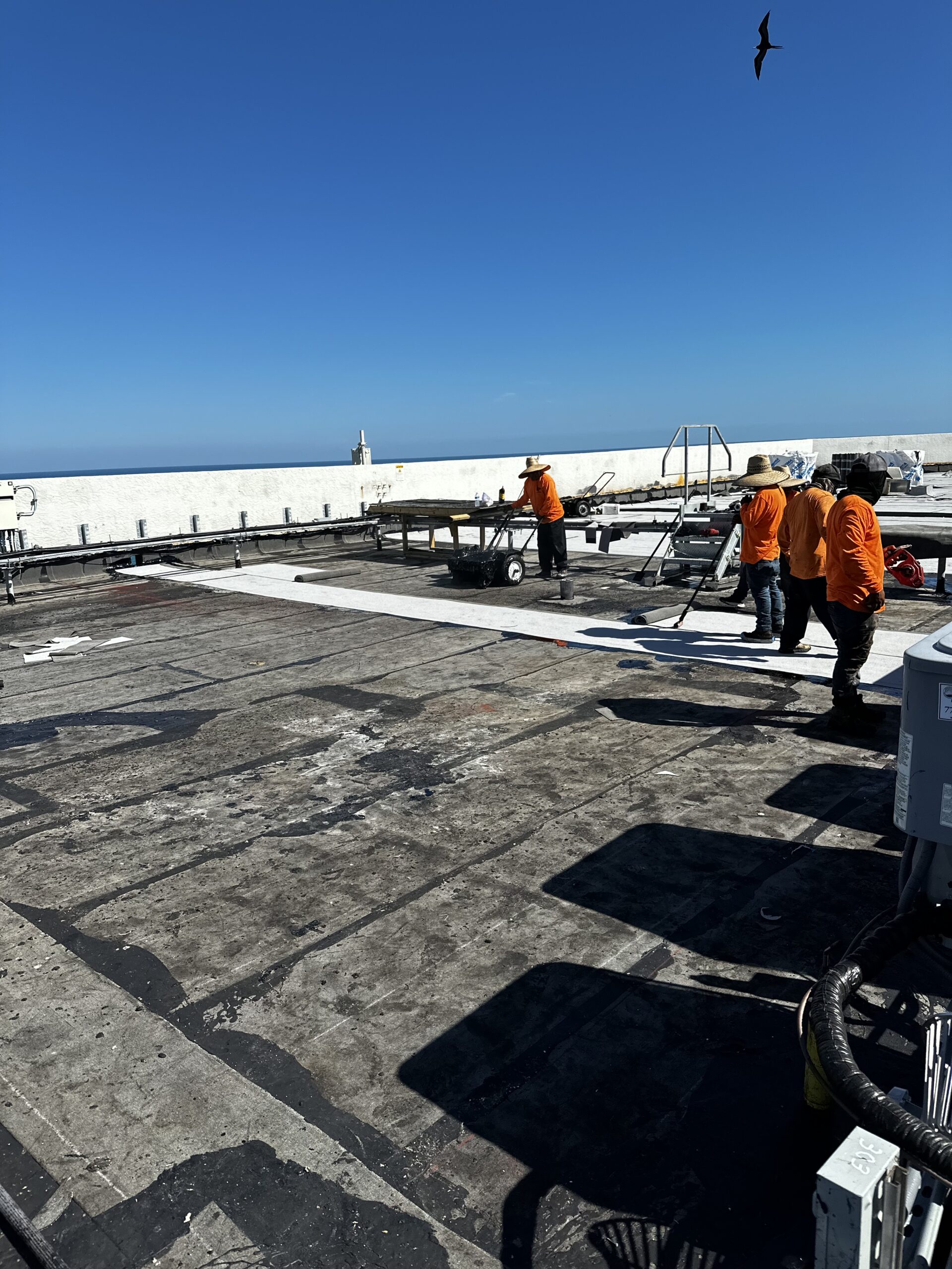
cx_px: 476
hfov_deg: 56.8
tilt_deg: -12.1
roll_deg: +0.3
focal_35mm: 24
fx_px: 880
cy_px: 634
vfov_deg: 71.6
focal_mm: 6.86
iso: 80
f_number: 1.78
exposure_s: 1/5525
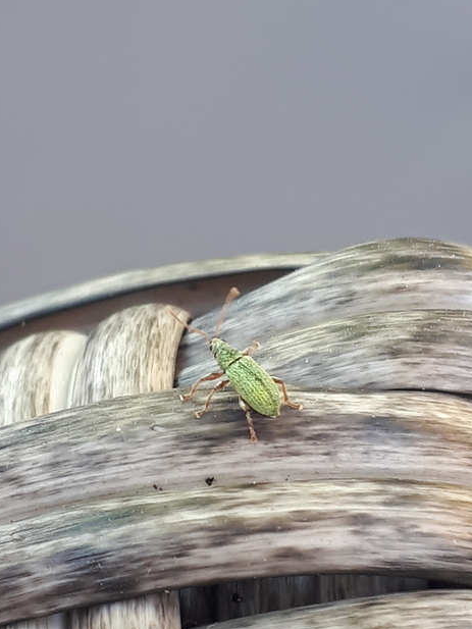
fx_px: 509
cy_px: 324
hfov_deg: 49.8
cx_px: 238
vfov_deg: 63.4
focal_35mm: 28
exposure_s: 1/33
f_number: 1.9
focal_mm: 3.6
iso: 50
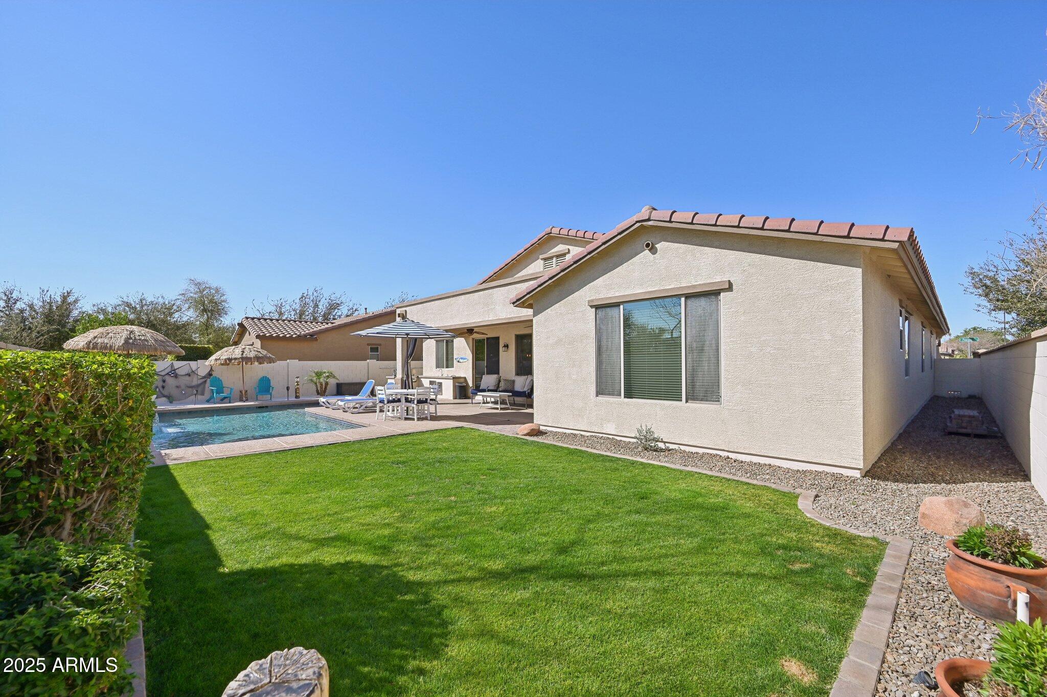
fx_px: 407
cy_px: 348
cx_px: 524
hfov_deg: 104.3
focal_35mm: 14
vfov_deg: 81.1
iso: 200
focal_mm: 14
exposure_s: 1/800
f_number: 8
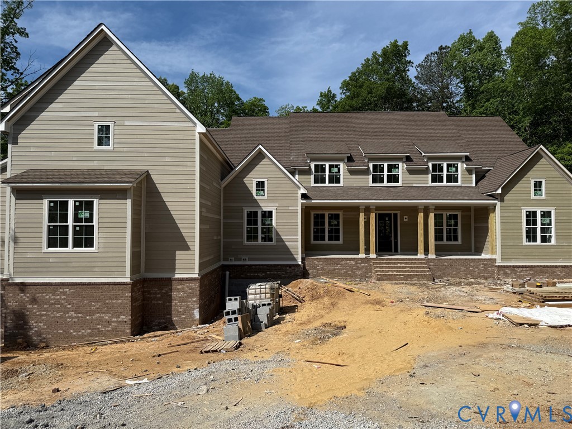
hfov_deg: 71.6
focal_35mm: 24
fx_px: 397
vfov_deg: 56.8
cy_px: 214
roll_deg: -0.2
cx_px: 286
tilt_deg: +2.1
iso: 80
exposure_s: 1/8130
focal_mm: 6.76
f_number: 1.78
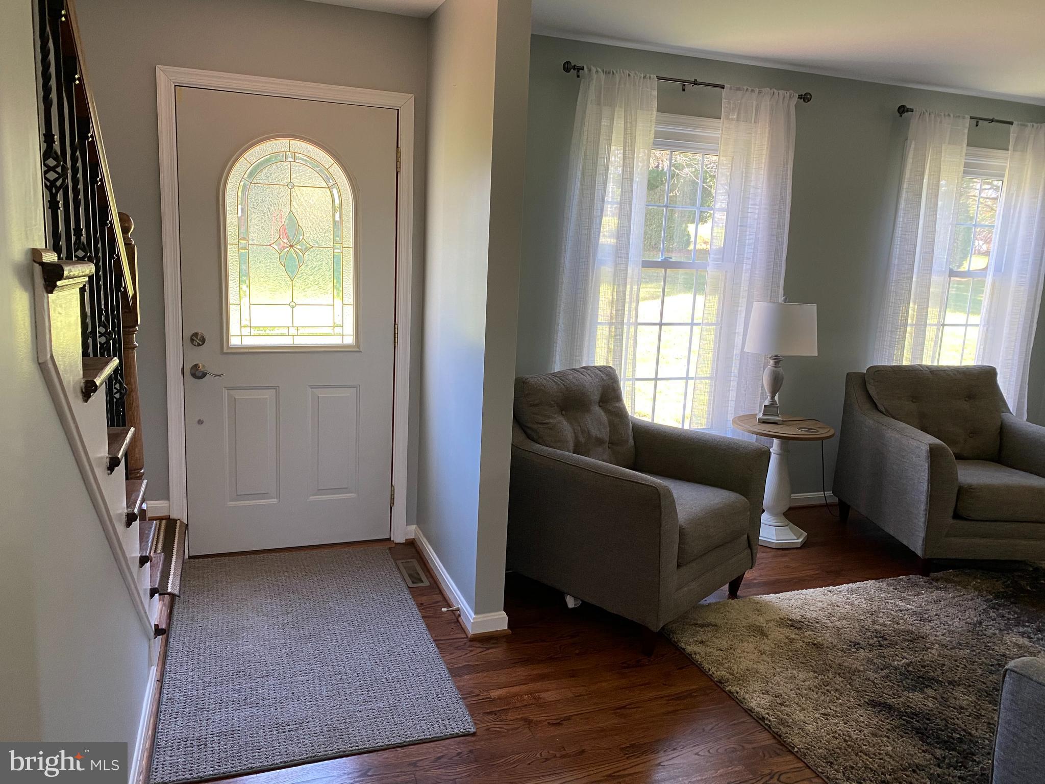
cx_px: 522
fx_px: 785
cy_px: 392
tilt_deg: -10.8
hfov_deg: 67.3
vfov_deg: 53.1
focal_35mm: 26
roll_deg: -2.6
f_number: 1.8
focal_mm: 4.25
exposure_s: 1/60
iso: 125
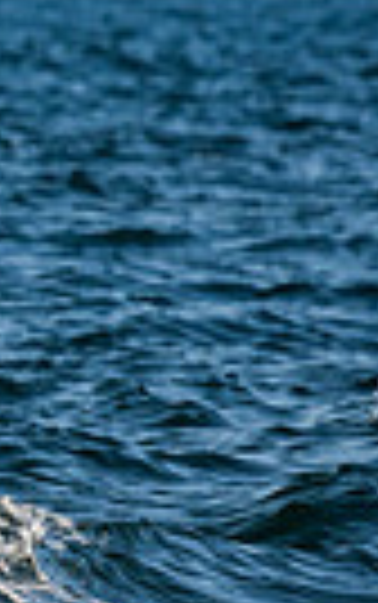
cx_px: -814
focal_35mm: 1103
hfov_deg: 1.2
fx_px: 18142
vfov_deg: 1.9
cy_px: 205
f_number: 6.3
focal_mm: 200
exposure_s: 1/1600
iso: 400
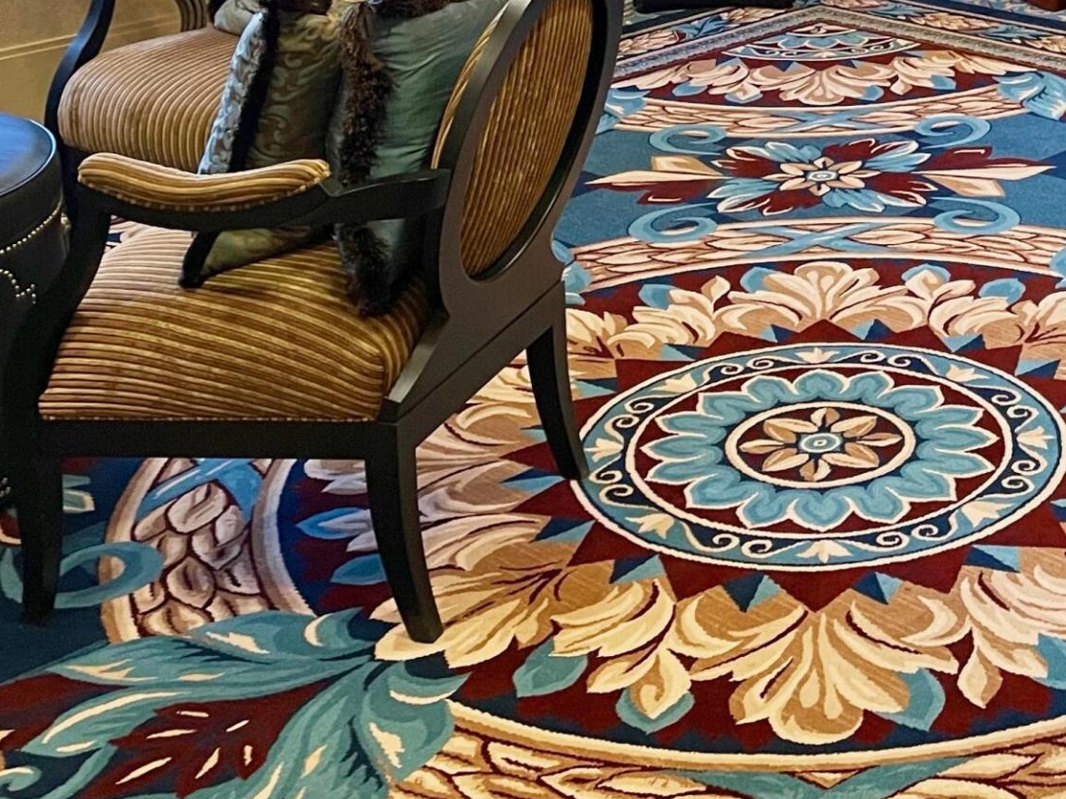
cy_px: -214
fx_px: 2063
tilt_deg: -8.2
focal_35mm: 67
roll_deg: +2.0
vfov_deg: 20.2
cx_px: 921
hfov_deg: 28.1
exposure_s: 1/60
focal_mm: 4.2
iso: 320
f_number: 1.6
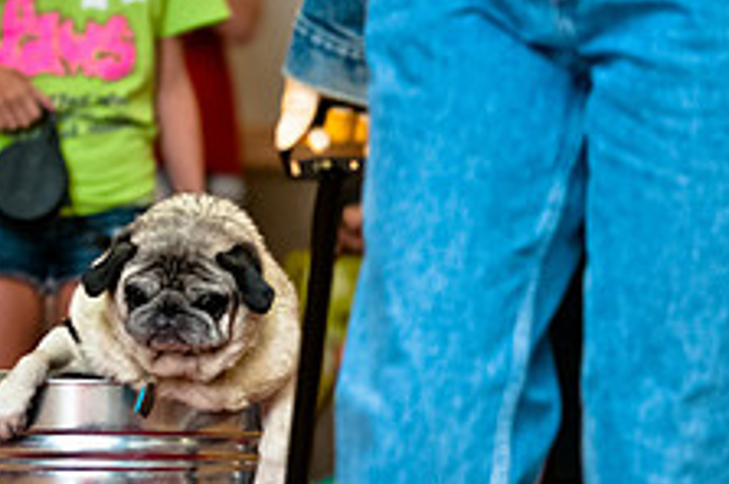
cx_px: 585
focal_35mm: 409
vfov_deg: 3.3
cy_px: 502
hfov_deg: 5.0
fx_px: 8276
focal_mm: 105
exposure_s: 1/200
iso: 200
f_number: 2.8
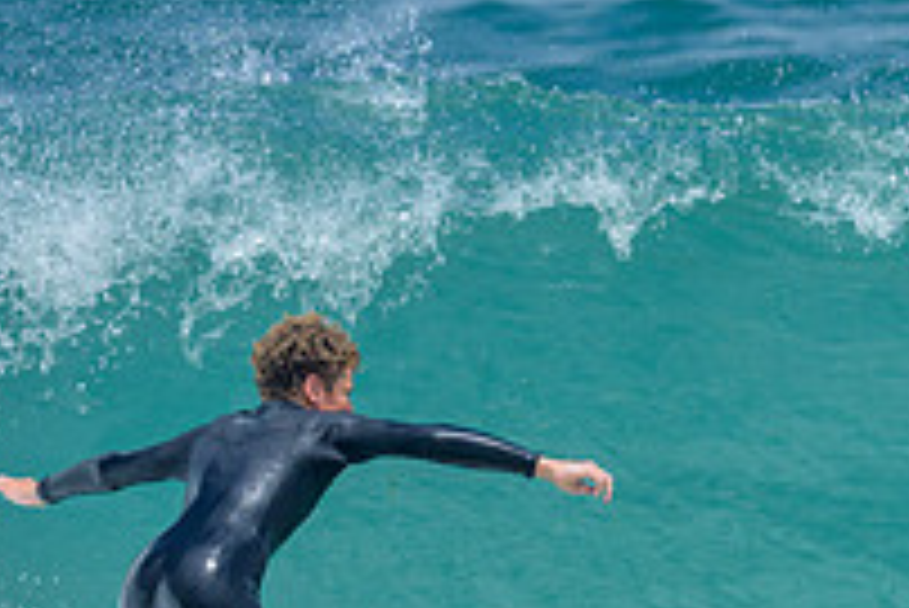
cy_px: 666
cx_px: 698
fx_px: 67615
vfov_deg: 0.5
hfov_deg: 0.8
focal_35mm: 2676
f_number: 6.3
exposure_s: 1/2000
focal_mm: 800
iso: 280
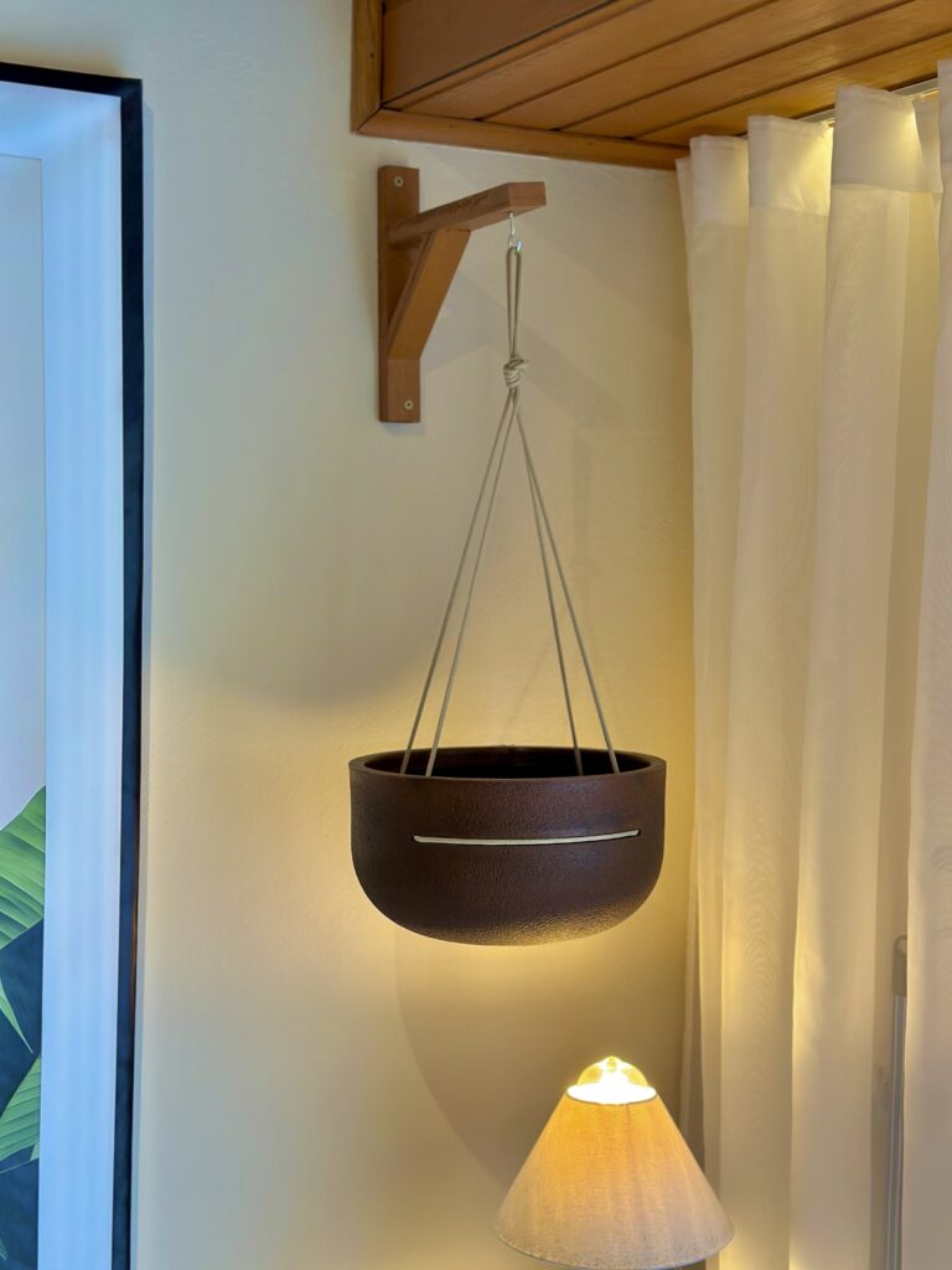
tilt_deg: -2.8
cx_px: 476
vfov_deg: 39.7
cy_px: 635
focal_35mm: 48
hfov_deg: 30.3
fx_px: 1760
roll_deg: -1.4
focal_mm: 6.86
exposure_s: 1/120
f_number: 1.78
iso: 100
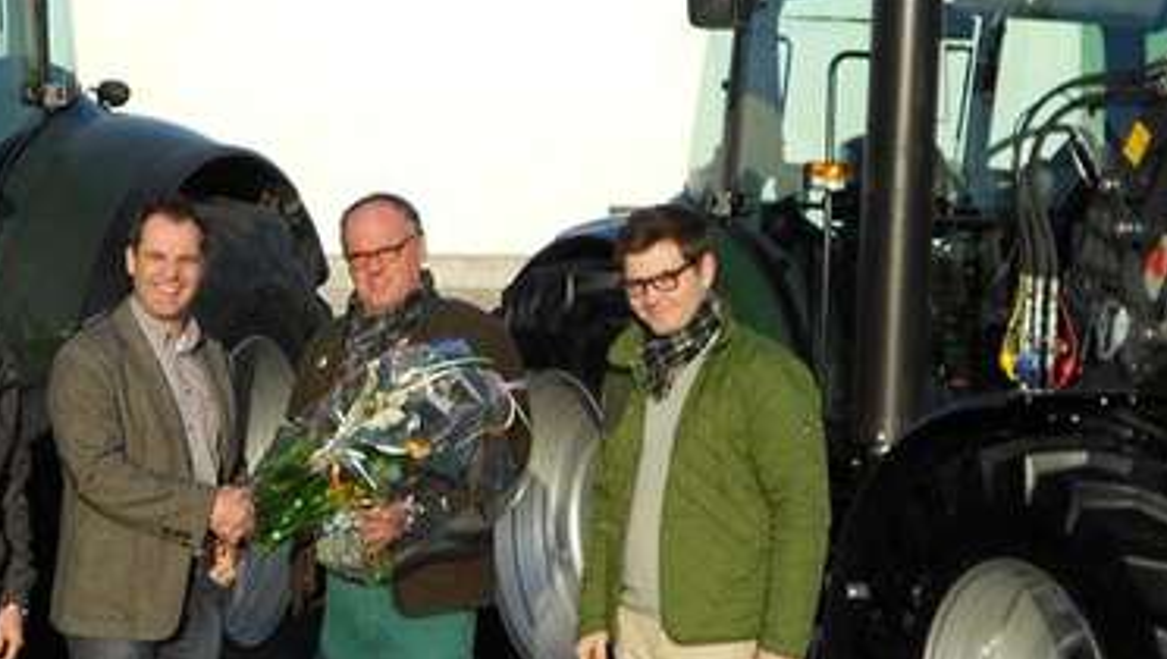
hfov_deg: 24.5
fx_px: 2663
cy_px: 392
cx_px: 317
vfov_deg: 14.1
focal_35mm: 86
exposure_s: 1/500
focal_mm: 8.8
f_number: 4.5
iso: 80
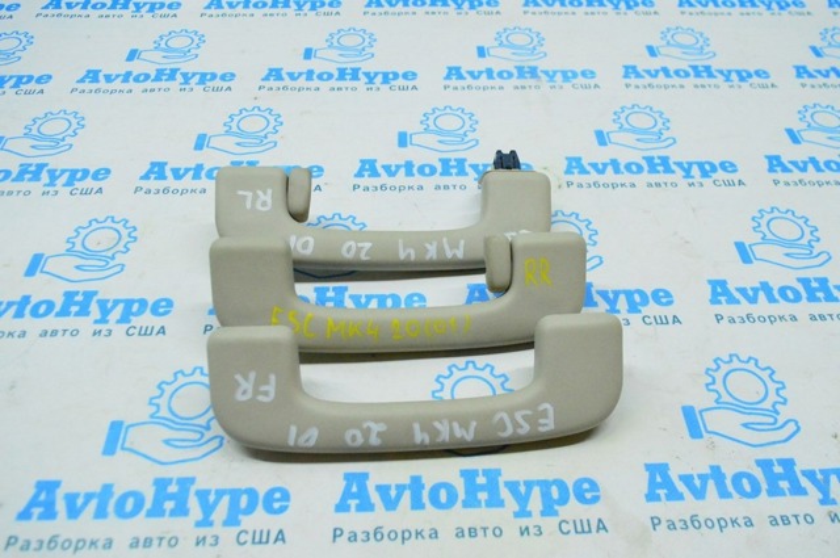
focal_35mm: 32
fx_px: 734
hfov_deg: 59.6
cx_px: 420
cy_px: 279
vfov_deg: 41.6
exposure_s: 1/500
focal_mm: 21
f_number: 6.3
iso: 6400
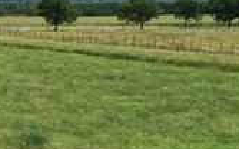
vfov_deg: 7.3
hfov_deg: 9.9
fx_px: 1139
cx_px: -405
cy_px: 245
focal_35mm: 175
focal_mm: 10.26
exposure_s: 1/500
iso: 100
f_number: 6.3
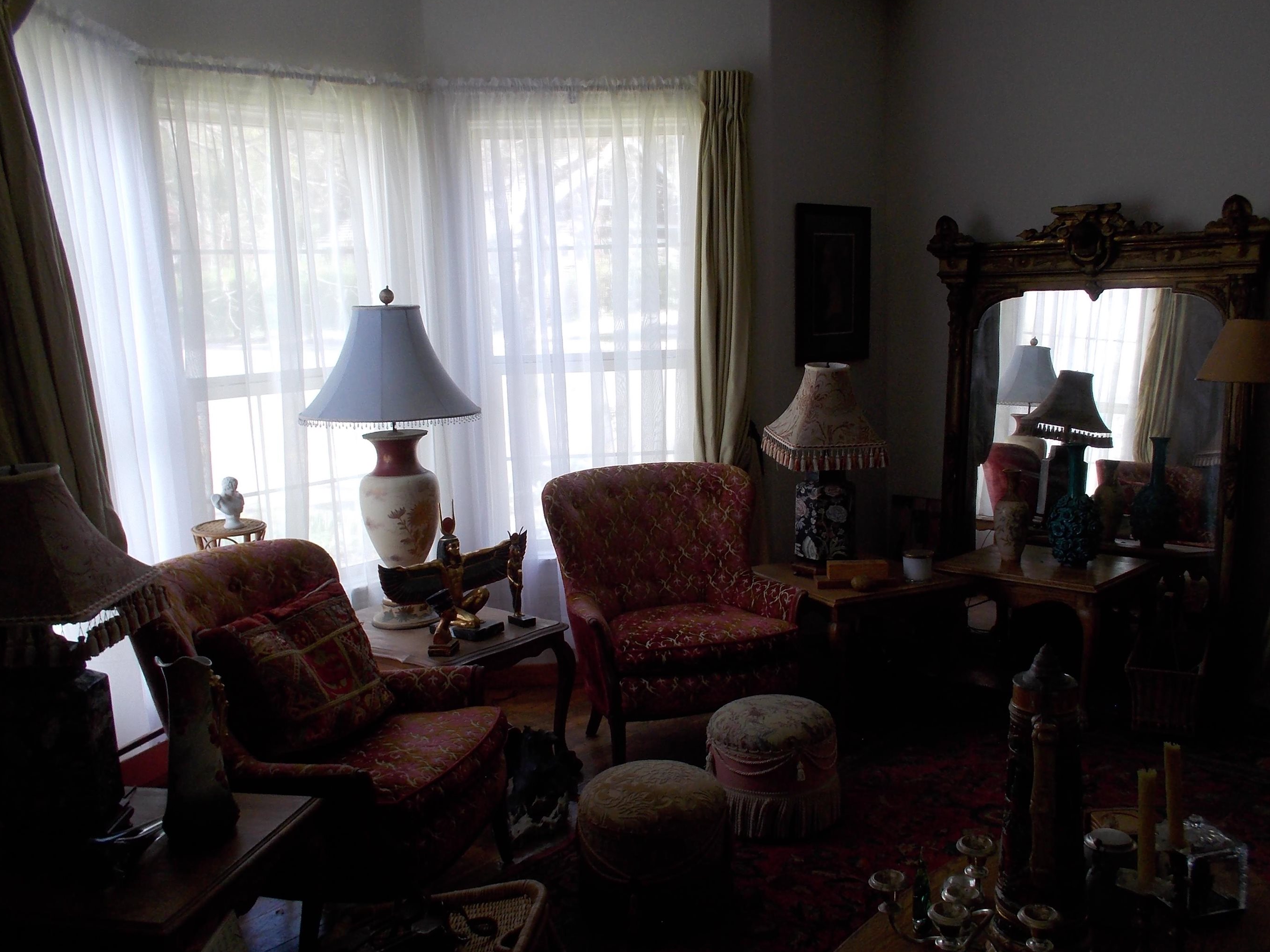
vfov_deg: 42.9
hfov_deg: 55.3
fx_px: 1211
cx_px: 683
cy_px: 478
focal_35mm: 33
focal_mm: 4.1
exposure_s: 1/50
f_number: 3.3
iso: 80
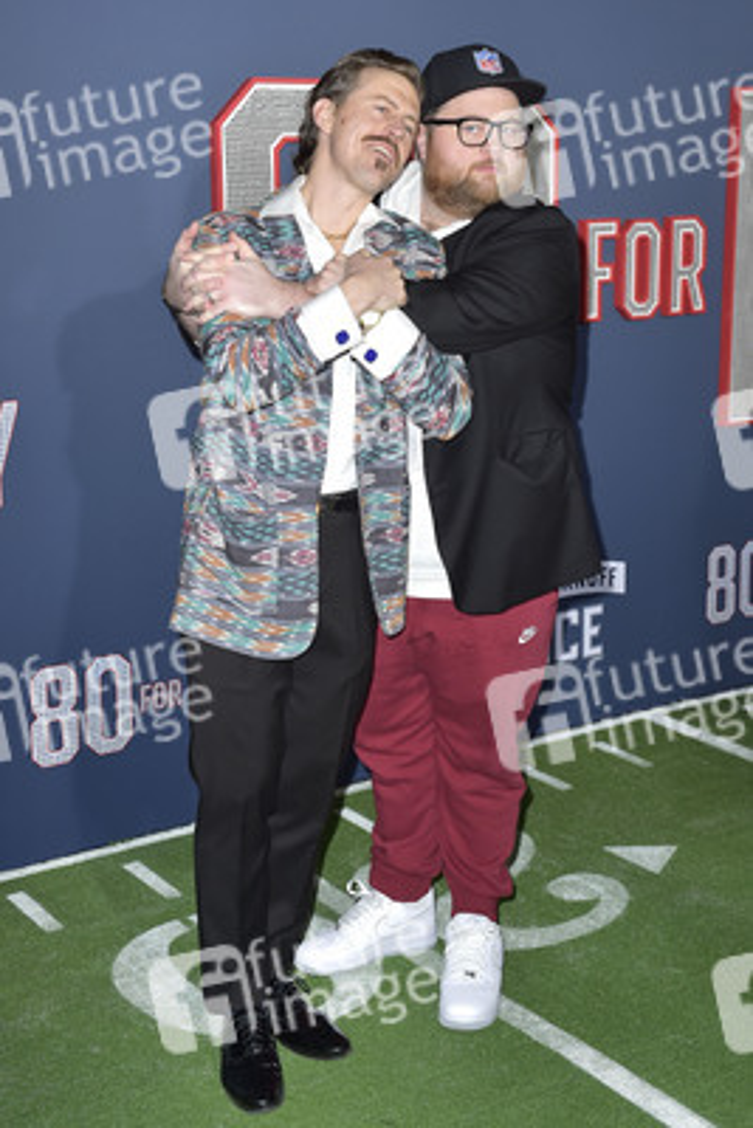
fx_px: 1505
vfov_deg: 41.1
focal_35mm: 48
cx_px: 376
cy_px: 564
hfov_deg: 28.1
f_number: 6.3
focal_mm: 48
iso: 500
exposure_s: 1/250
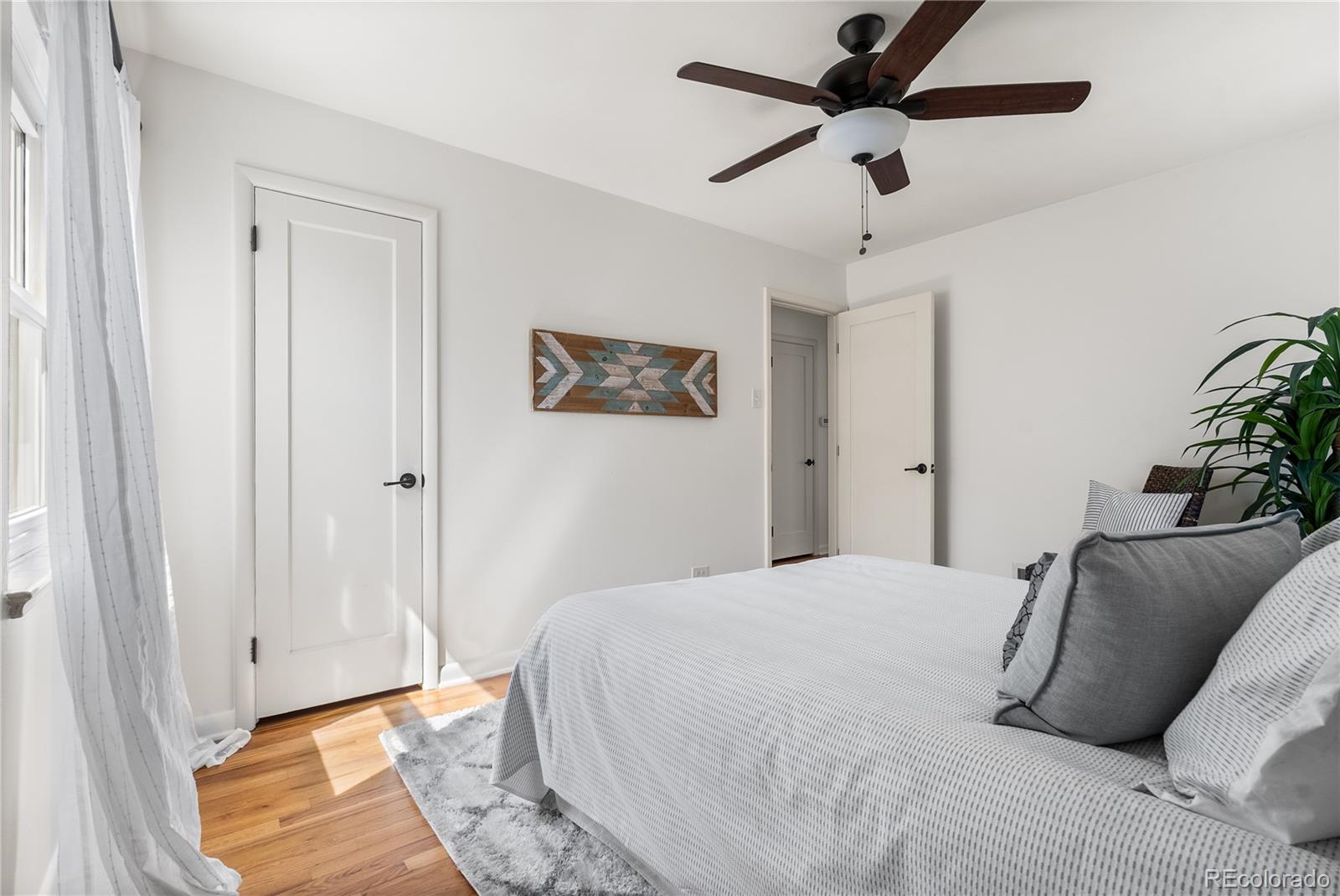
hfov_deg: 96.7
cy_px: 448
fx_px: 596
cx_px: 670
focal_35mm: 16
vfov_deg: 73.8
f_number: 8
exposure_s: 1/200
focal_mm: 16
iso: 200
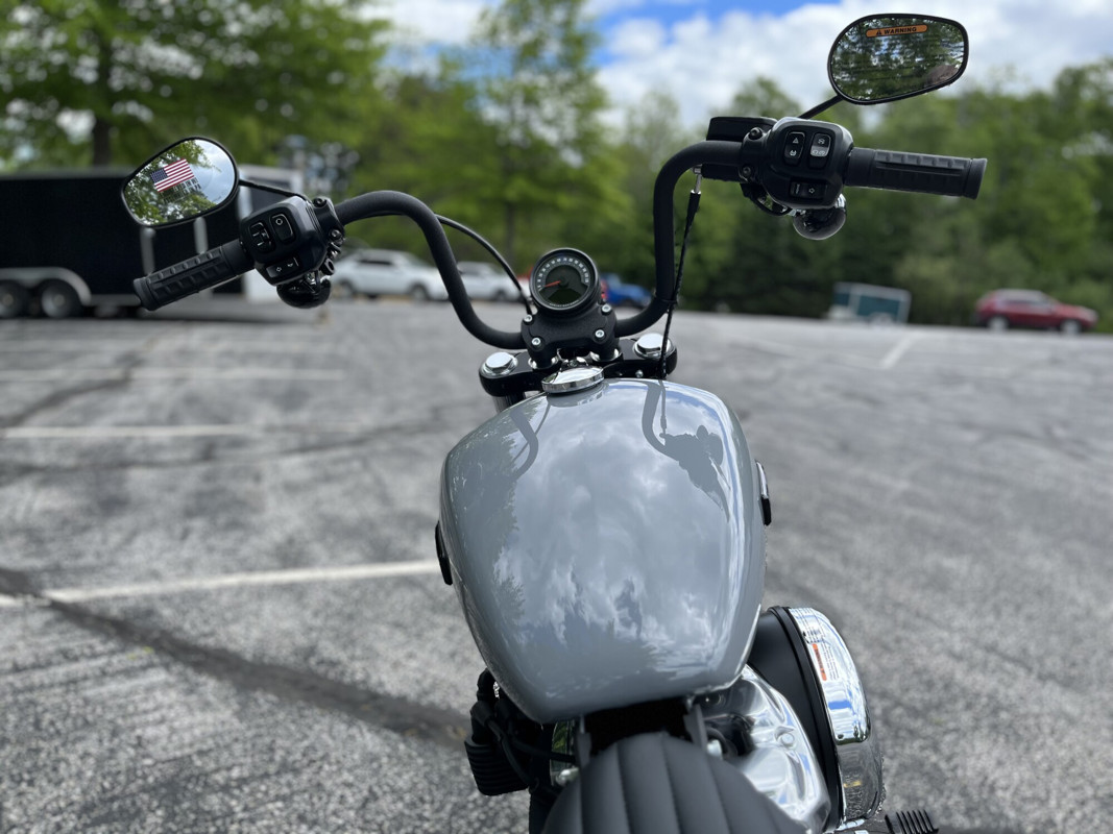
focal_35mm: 26
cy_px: 417
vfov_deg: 53.1
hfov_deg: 67.3
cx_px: 556
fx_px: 836
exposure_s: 1/1458
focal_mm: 5.1
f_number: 1.6
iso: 50
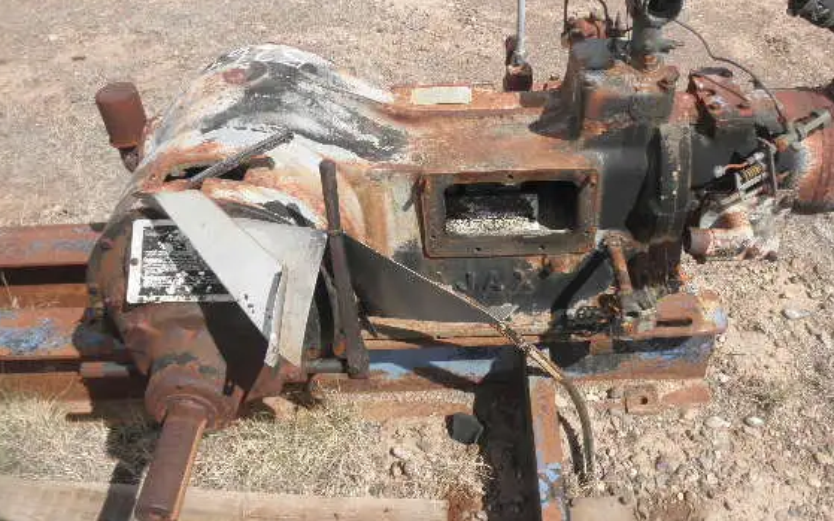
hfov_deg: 56.6
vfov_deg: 37.1
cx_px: 465
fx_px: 773
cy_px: 212
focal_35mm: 34
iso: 64
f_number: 8.5
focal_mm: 5
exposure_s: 1/125
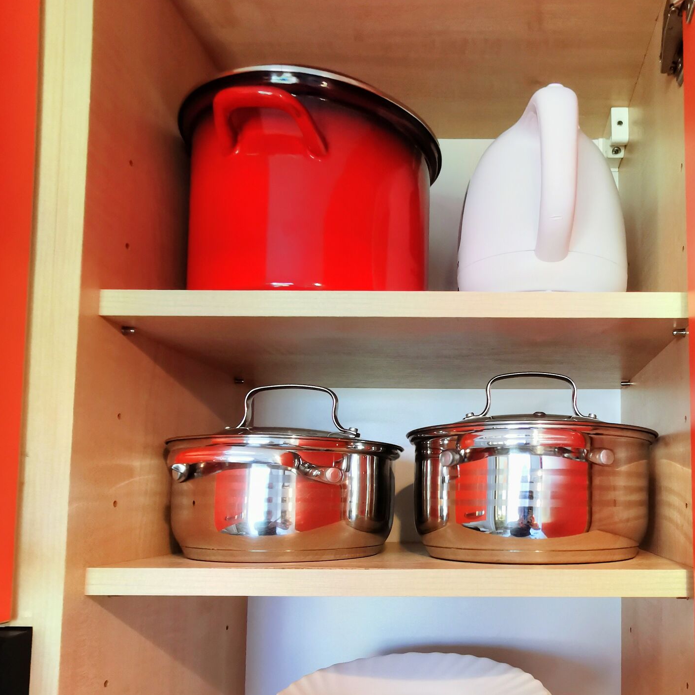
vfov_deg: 56.1
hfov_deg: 55.1
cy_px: 463
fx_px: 636
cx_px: 505
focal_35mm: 28
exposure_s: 1/50
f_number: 2.2
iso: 200
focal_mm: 2.35
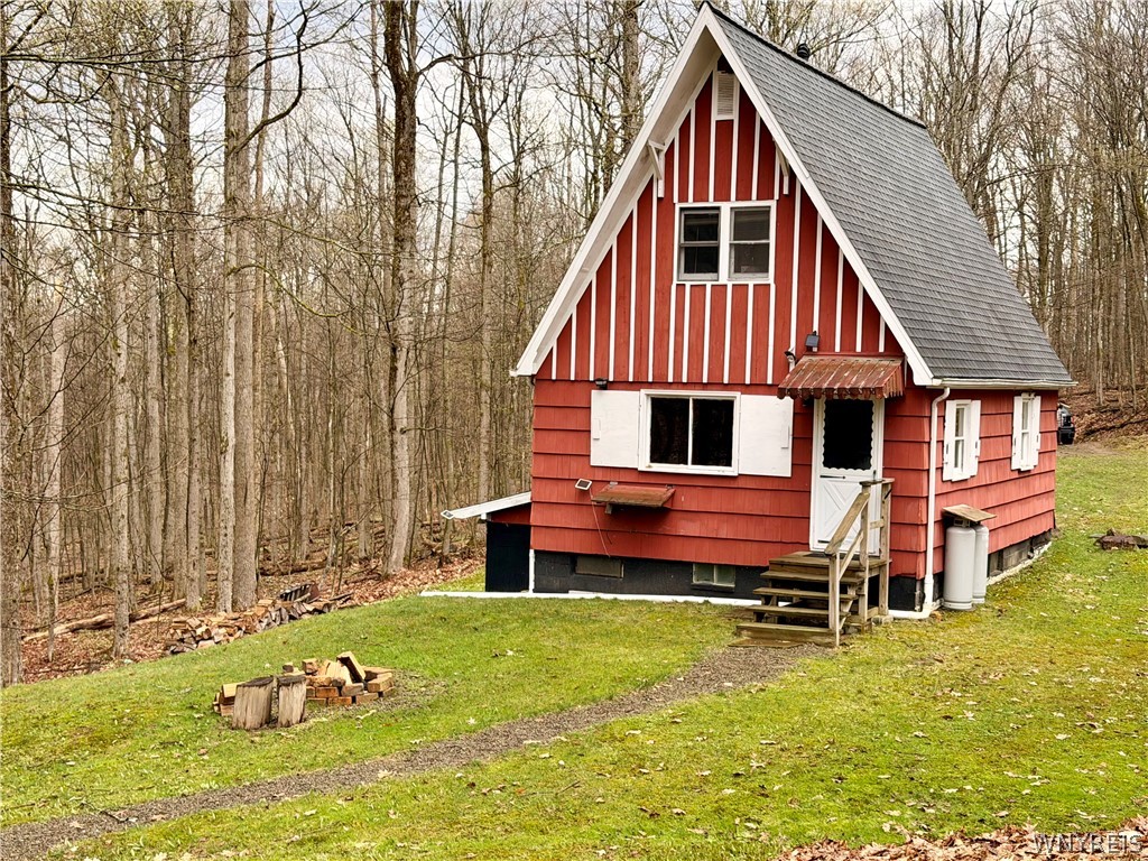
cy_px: 430
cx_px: 574
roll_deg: -1.7
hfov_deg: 39.7
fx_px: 1592
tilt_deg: -2.3
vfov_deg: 30.3
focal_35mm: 48
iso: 80
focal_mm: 6.76
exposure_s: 1/293
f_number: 1.78
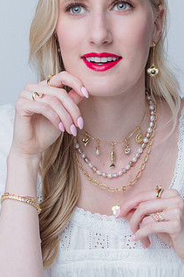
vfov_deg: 13.8
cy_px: 103
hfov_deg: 9.2
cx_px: 84
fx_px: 1143
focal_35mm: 149
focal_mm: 105
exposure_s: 1/160
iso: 200
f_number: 16
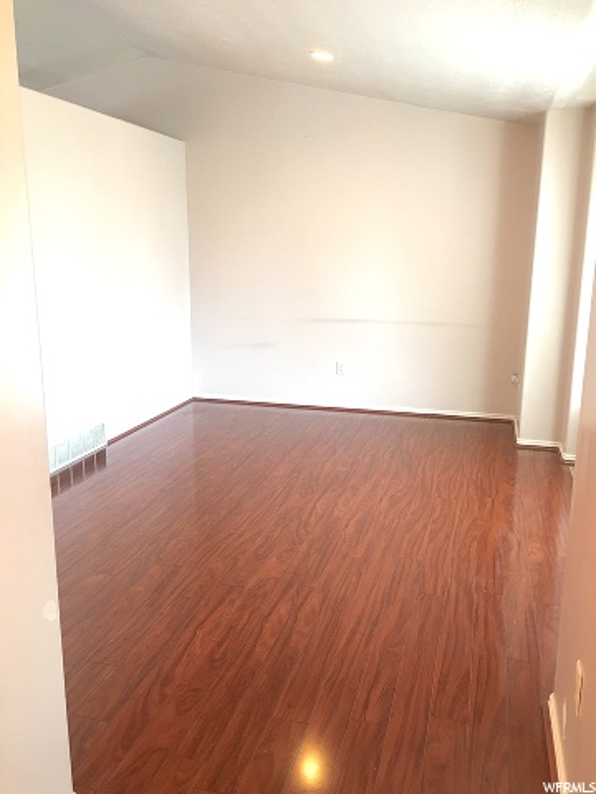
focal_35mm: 29
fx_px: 666
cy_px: 397
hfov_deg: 48.2
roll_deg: -0.7
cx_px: 298
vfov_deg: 61.7
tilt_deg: -10.8
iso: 50
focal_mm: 4.15
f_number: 2.2
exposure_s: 1/15
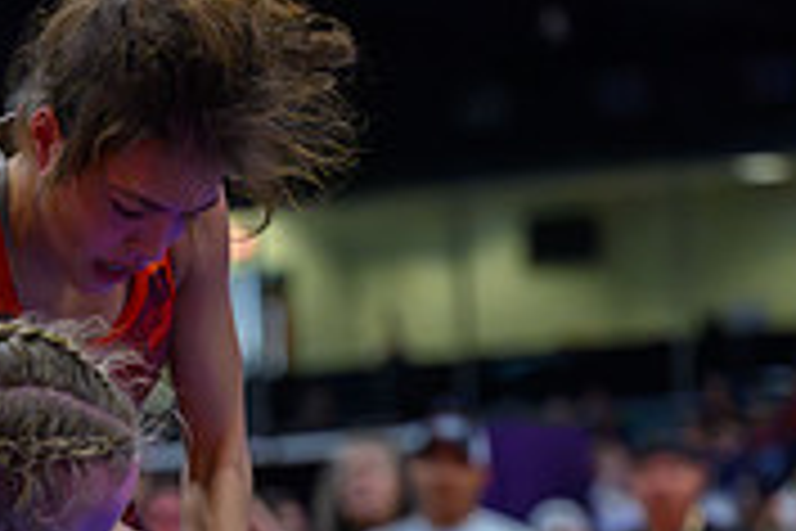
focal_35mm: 262
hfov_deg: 7.8
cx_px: 153
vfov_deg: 5.2
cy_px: 794
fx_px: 5793
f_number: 2.8
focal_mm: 80
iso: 10000
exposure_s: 1/800
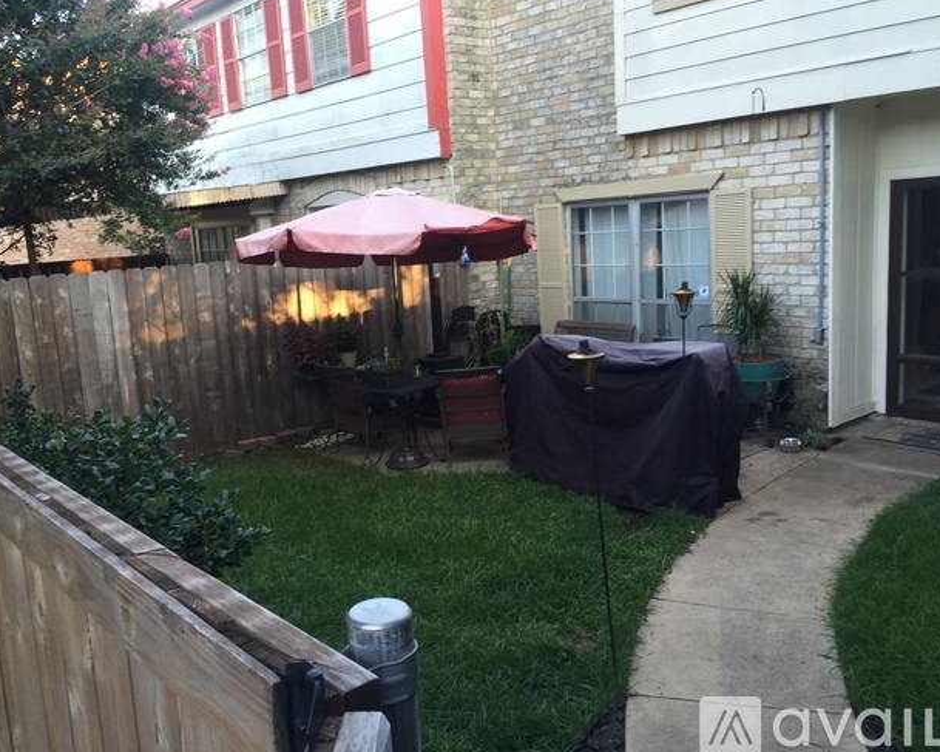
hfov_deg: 57.1
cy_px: 372
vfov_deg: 47.1
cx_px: 434
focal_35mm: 31
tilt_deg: -12.1
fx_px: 862
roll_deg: +3.3
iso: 32
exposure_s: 1/60
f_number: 2.2
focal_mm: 4.15
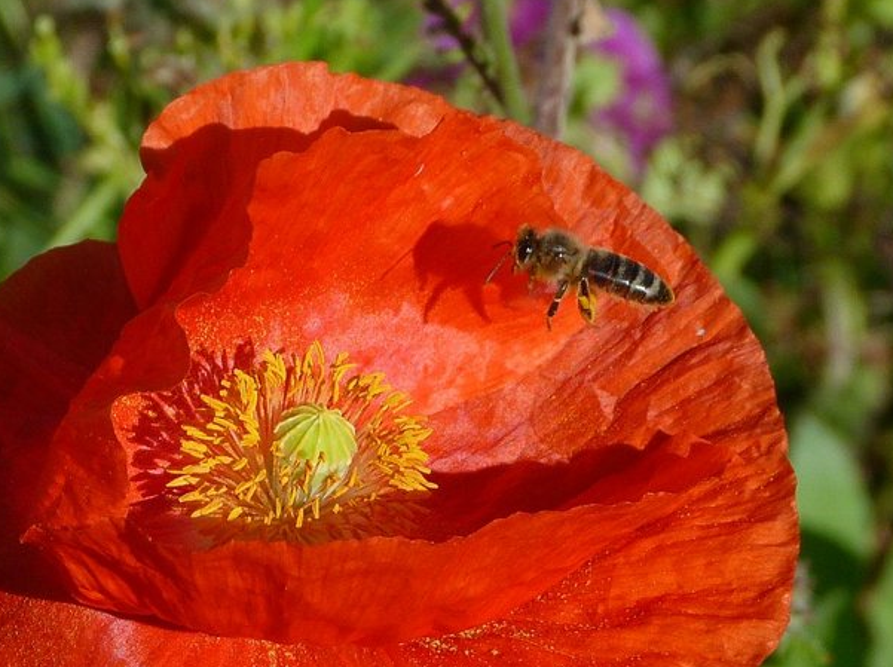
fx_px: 4251
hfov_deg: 12.0
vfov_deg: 9.0
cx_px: 458
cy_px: 339
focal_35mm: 165
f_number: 5.6
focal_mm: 27.9
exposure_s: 1/400
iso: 80
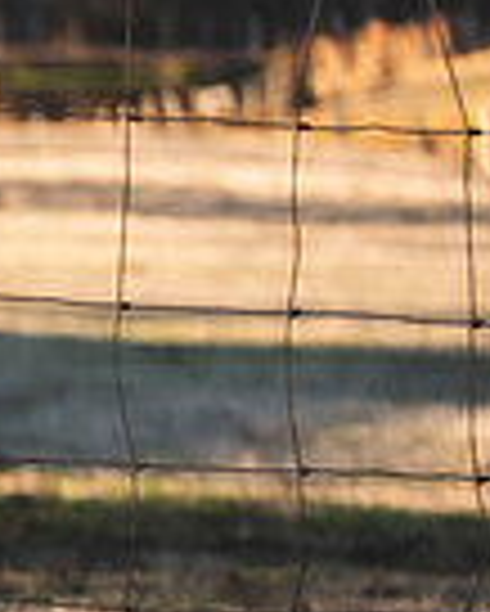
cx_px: -779
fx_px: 5088
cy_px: 349
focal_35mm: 281
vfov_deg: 6.9
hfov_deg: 5.3
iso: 100
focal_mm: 70
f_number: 2.8
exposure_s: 1/400
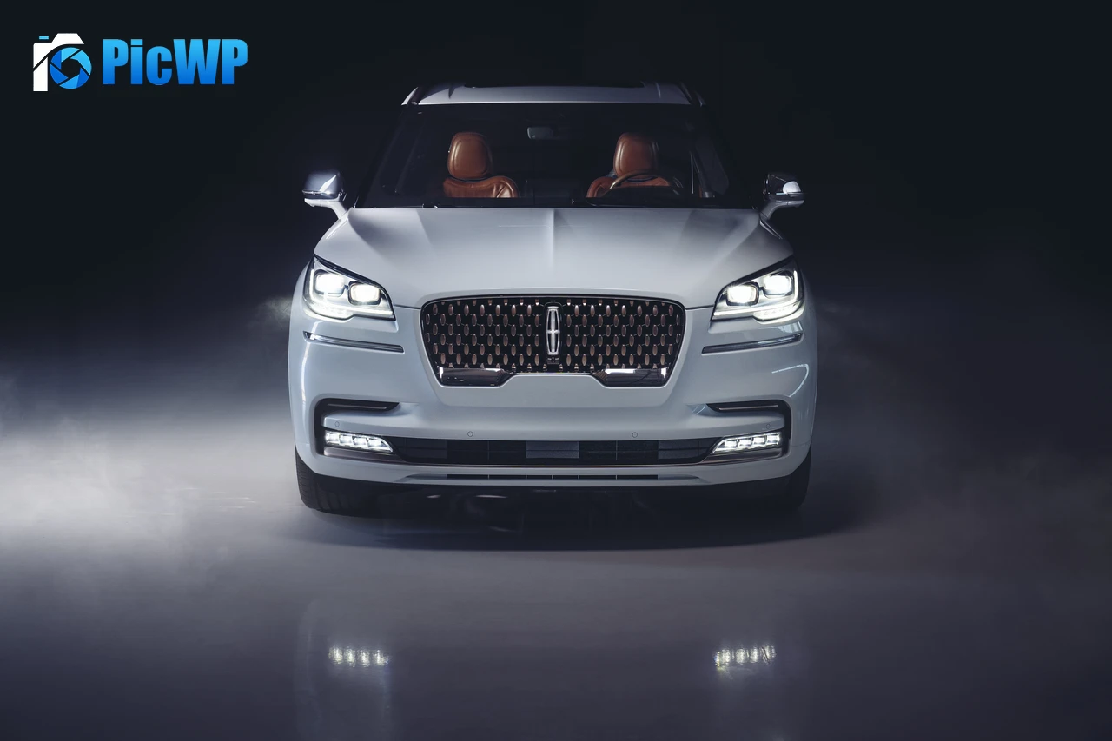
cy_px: 370
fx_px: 1699
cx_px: 556
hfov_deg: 36.3
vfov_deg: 24.6
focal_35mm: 55
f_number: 3.5
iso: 320
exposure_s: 1/200
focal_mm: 55
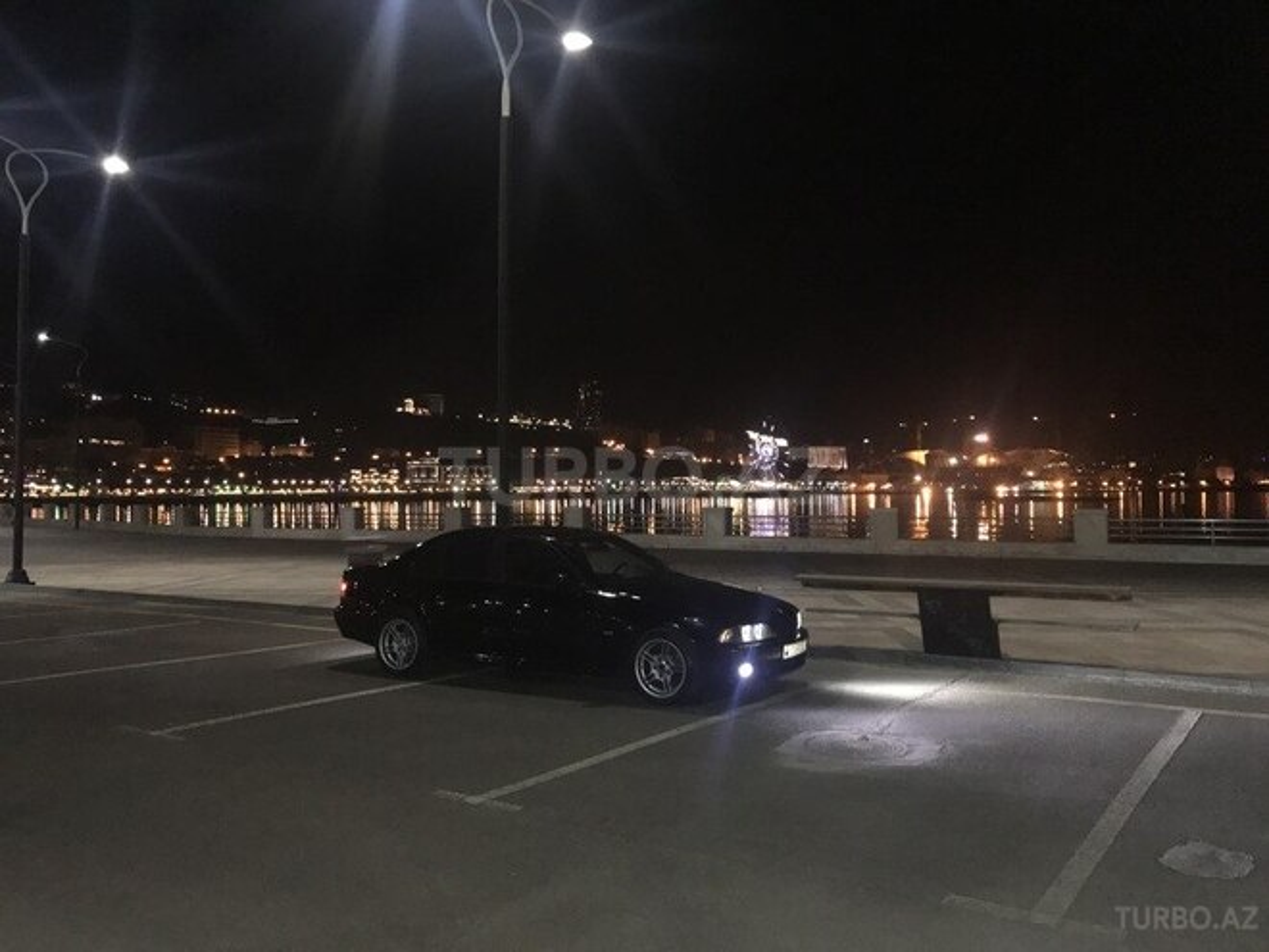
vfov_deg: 49.7
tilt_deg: +1.4
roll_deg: -0.5
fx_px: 1026
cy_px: 476
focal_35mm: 28
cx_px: 634
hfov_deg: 63.4
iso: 200
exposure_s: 1/17
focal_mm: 3.99
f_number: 1.8
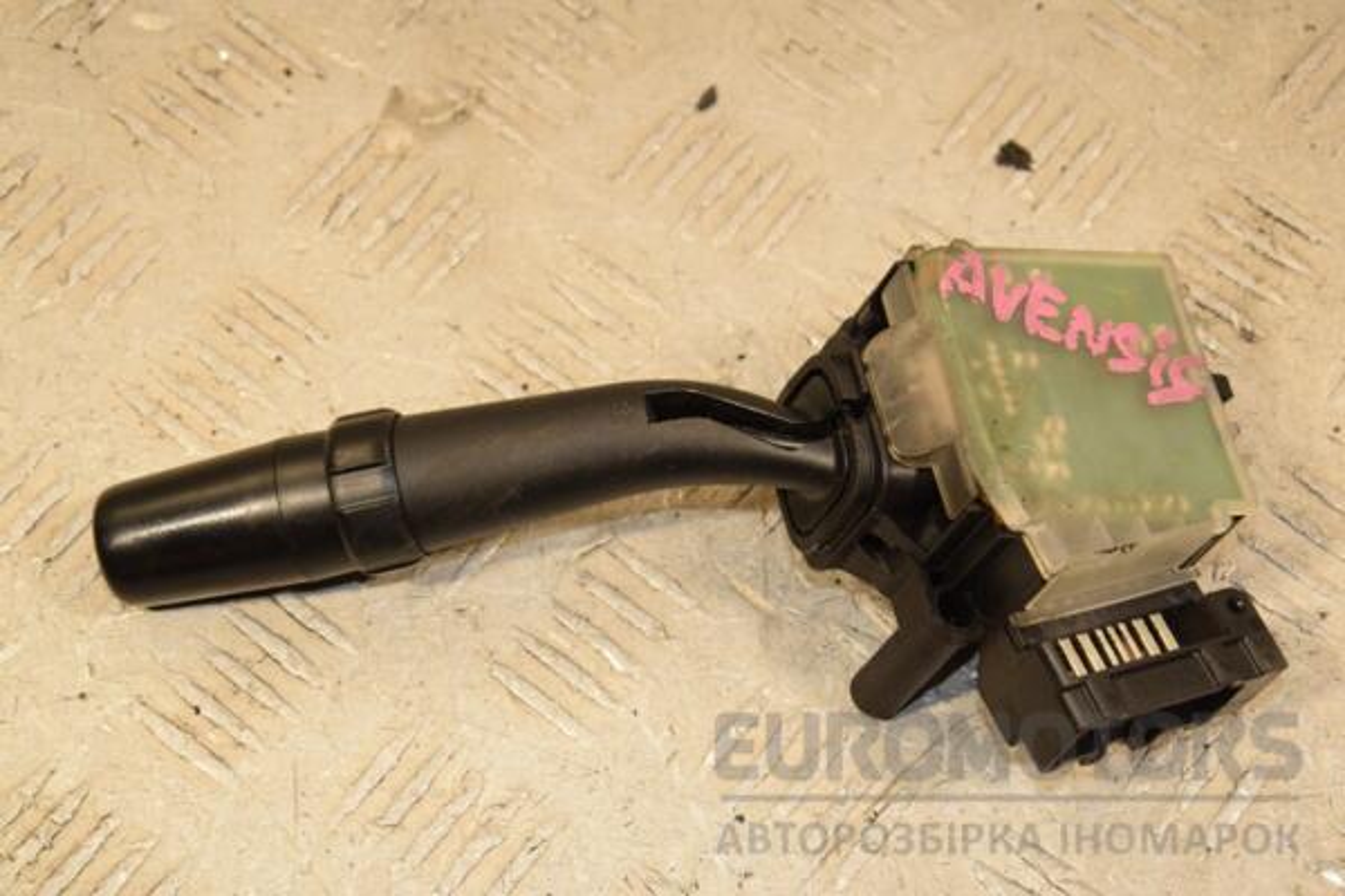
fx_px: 2914
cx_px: 672
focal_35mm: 78
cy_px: 448
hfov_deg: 26.0
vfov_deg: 17.5
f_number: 7.1
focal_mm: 52
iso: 800
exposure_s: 1/200
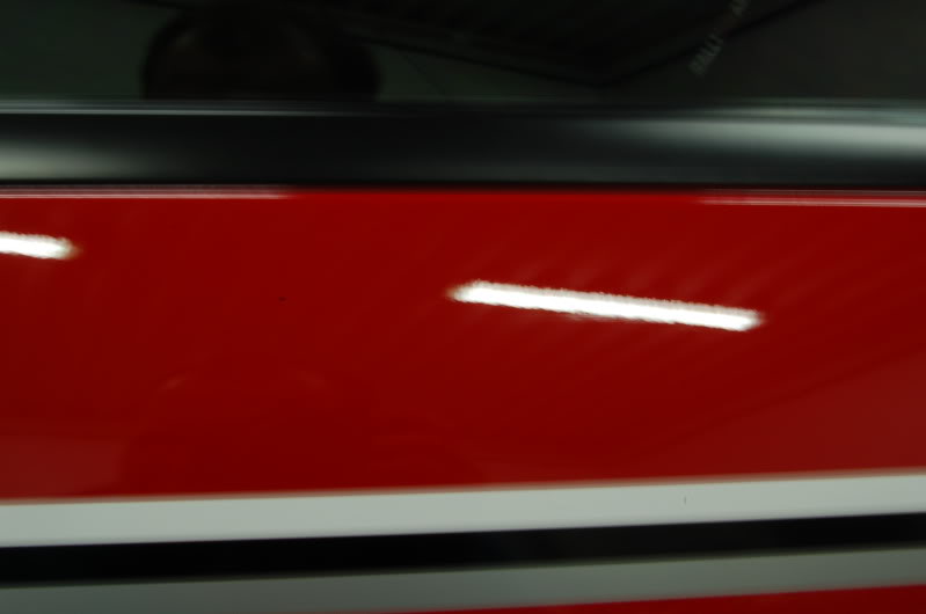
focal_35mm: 42
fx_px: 1079
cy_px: 307
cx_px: 463
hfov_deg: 46.5
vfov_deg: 31.8
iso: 400
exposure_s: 1.6
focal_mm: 28
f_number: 25
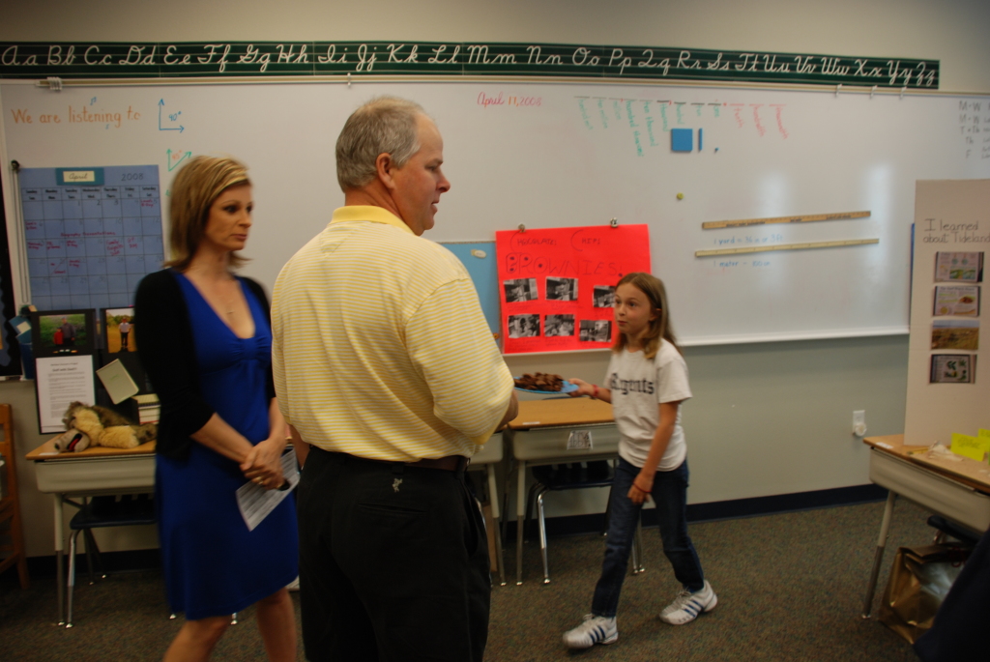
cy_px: 331
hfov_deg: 67.3
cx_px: 495
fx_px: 743
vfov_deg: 48.0
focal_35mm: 27
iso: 200
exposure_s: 1/30
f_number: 3.5
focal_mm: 18
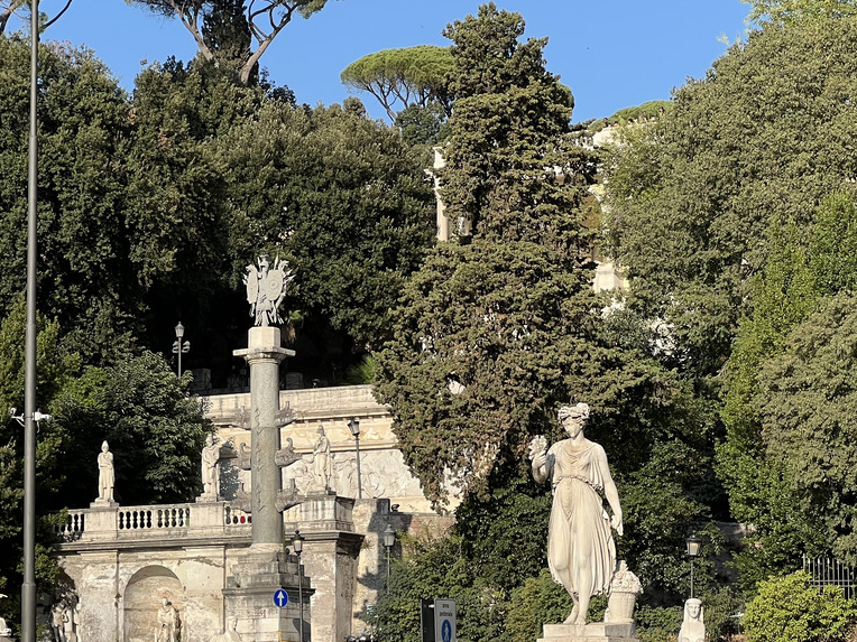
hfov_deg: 16.3
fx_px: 2996
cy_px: 492
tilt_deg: +6.0
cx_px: 298
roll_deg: -0.1
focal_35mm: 121
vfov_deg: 12.2
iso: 32
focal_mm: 9
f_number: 2.8
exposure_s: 1/681
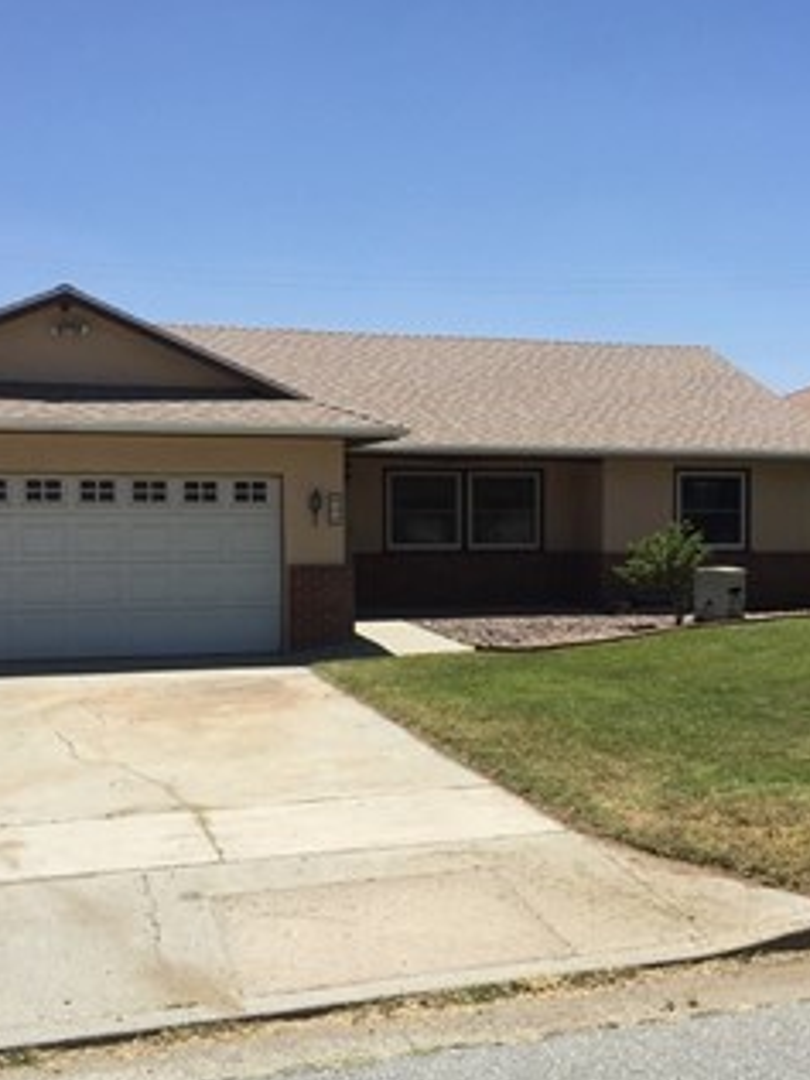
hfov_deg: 32.8
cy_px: 564
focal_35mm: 44
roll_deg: +0.6
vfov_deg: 42.9
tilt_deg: -2.7
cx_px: 475
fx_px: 1373
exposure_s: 1/2326
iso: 32
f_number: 2.2
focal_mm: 4.15
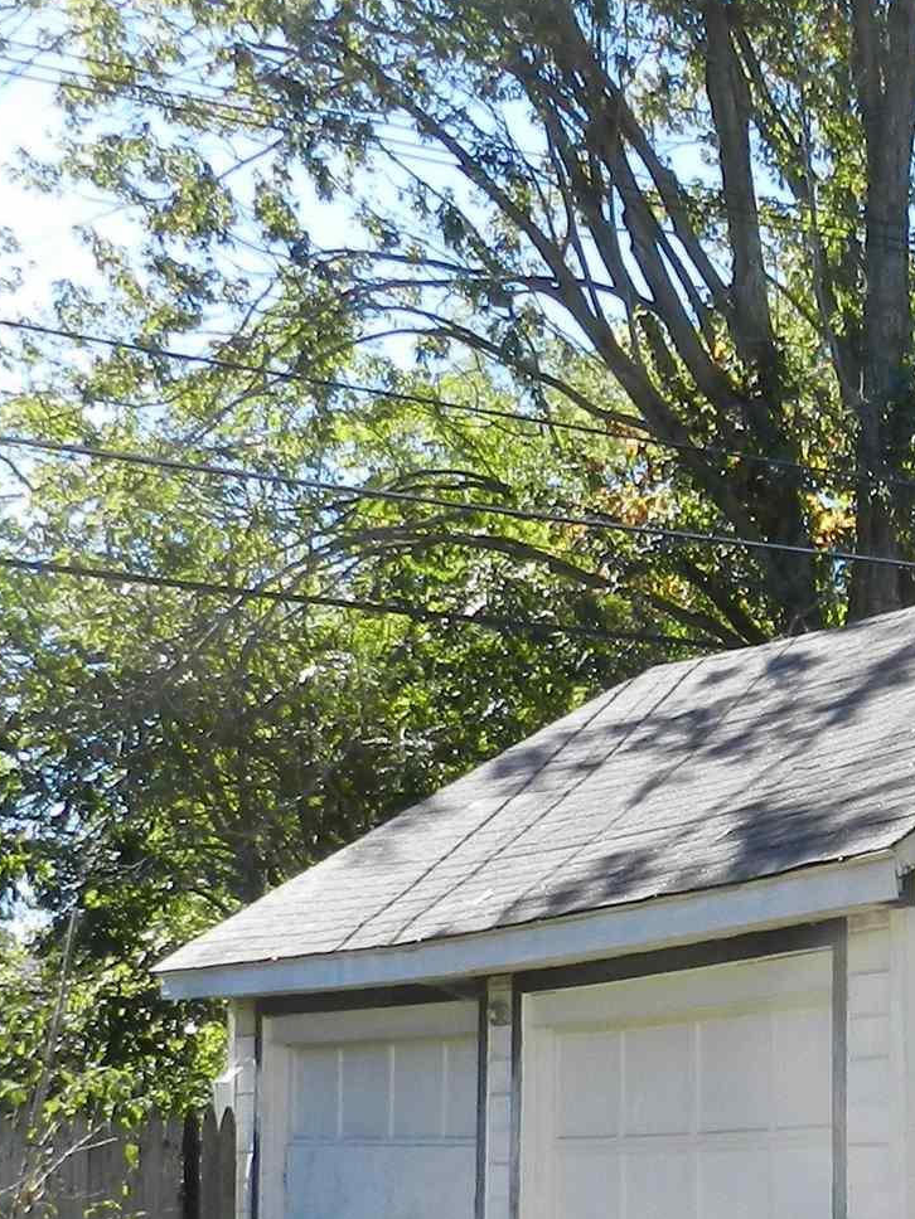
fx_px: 2573
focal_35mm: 73
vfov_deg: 25.9
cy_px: 1072
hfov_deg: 19.1
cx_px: 1070
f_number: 3.4
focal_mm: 4
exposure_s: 1/500
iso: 160
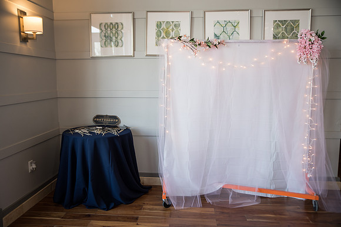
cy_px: 114
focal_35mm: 31
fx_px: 294
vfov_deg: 42.3
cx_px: 170
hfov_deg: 60.3
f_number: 2.8
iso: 400
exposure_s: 1/100
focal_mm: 31
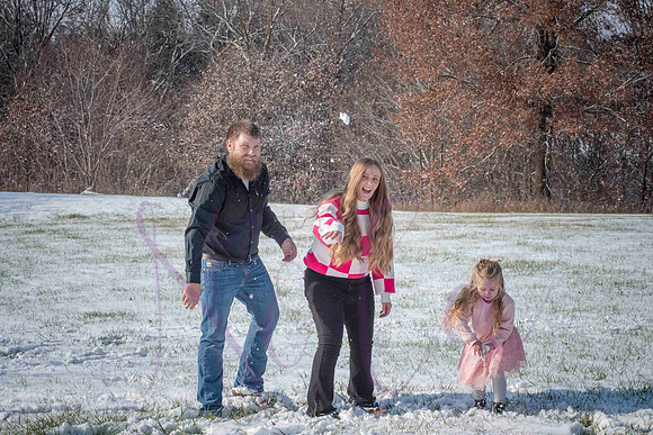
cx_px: 326
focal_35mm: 80
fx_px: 1451
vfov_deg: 17.1
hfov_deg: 25.4
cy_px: 218
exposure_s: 1/1000
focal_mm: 80
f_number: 14
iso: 640
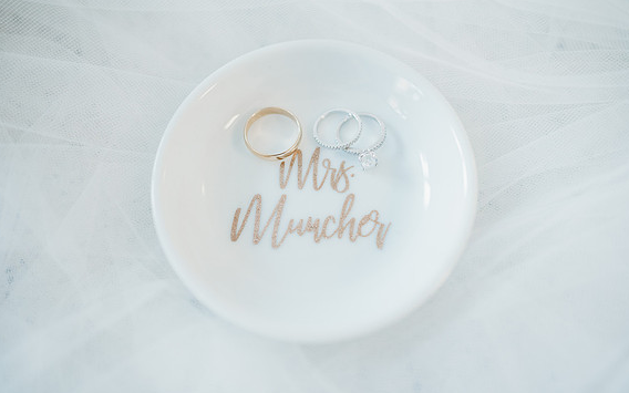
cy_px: 185
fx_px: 429
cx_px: 318
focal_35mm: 25
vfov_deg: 49.3
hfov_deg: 72.5
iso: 500
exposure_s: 1/160
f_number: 2.5
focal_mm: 24
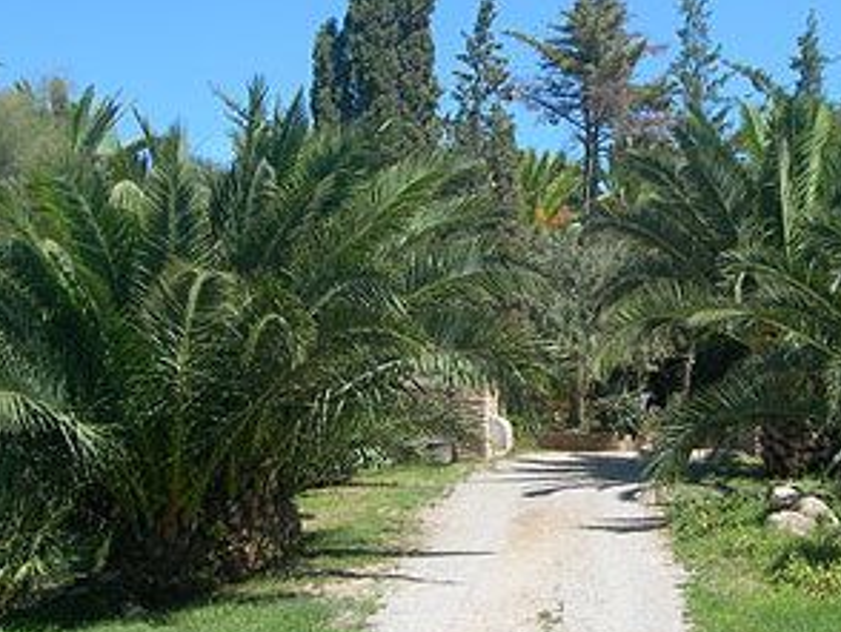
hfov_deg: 24.8
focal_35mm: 78
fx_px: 1897
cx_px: 584
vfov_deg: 18.9
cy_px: 197
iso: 50
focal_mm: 10.6
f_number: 5.4
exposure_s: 1/236
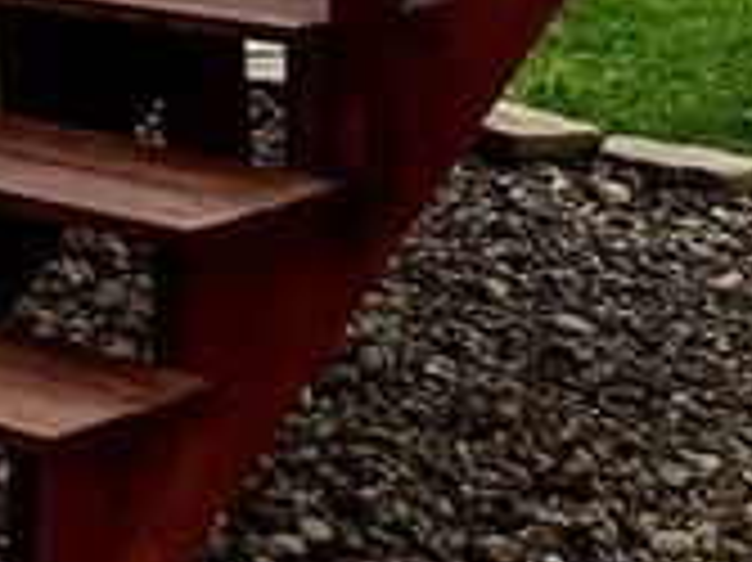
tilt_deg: -0.4
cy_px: -661
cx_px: -1238
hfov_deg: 10.7
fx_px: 3191
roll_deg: +3.5
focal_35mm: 147
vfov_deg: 9.3
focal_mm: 6.76
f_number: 1.78
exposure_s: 1/2370
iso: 80
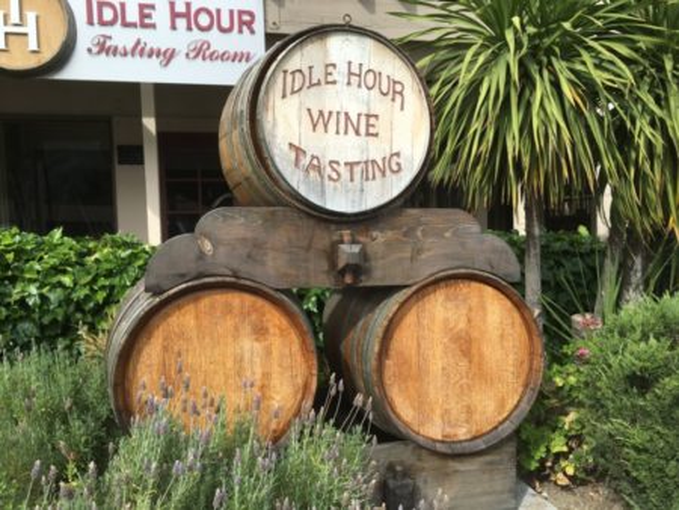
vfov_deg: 48.3
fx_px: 569
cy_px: 255
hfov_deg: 61.6
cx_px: 340
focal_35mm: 29
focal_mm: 4.15
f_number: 2.2
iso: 25
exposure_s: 1/986
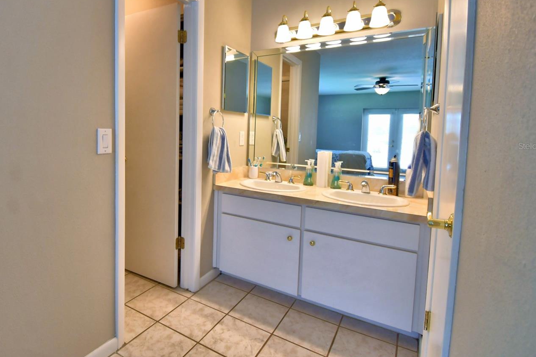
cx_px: 217
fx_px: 283
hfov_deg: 85.9
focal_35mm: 19
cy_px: 146
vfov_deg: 64.1
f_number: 4.5
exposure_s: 1/50
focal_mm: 10
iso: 400
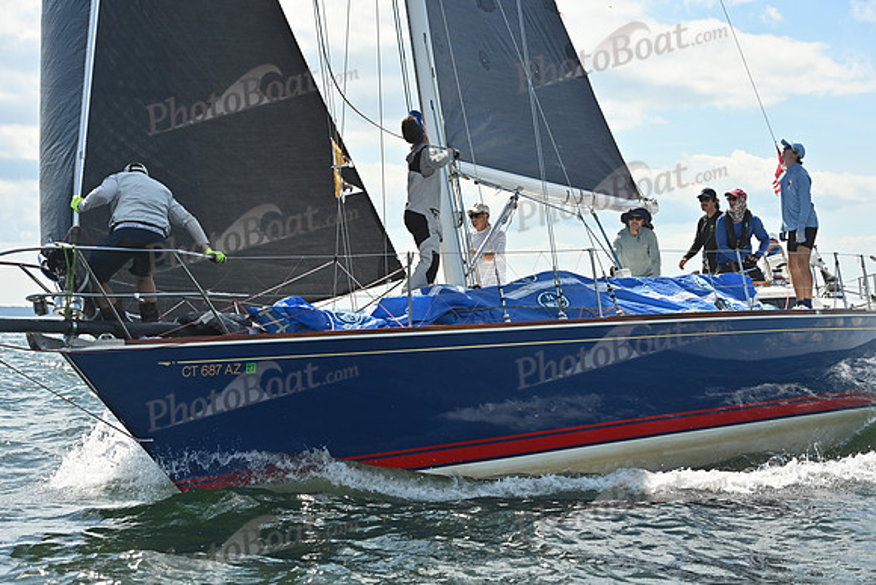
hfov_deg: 28.8
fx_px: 1704
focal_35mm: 70
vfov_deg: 19.5
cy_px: 292
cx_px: 438
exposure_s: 1/1250
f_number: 7.1
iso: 250
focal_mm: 70
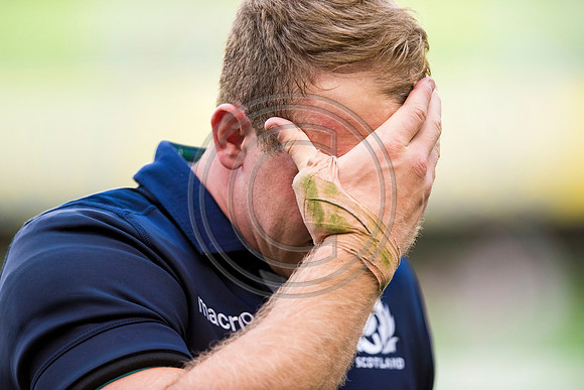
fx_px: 6490
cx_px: 292
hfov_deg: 5.2
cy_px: 195
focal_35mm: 400
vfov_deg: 3.4
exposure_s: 1/2500
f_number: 3.5
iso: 2000
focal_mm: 400
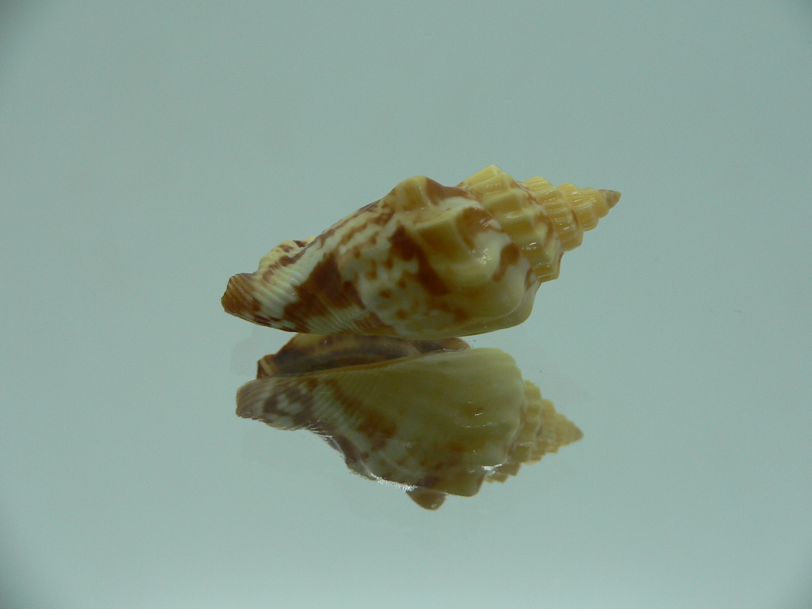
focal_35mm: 36
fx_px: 844
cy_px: 300
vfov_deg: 39.7
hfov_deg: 51.4
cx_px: 410
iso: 80
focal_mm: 4.6
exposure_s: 1/60
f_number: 2.8
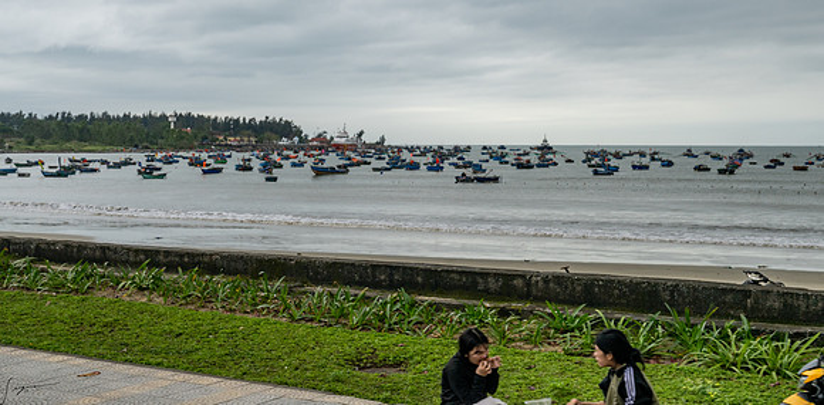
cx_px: 388
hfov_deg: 40.3
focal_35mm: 53
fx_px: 1124
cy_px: 119
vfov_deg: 20.3
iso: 280
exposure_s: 1/1000
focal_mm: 45
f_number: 8
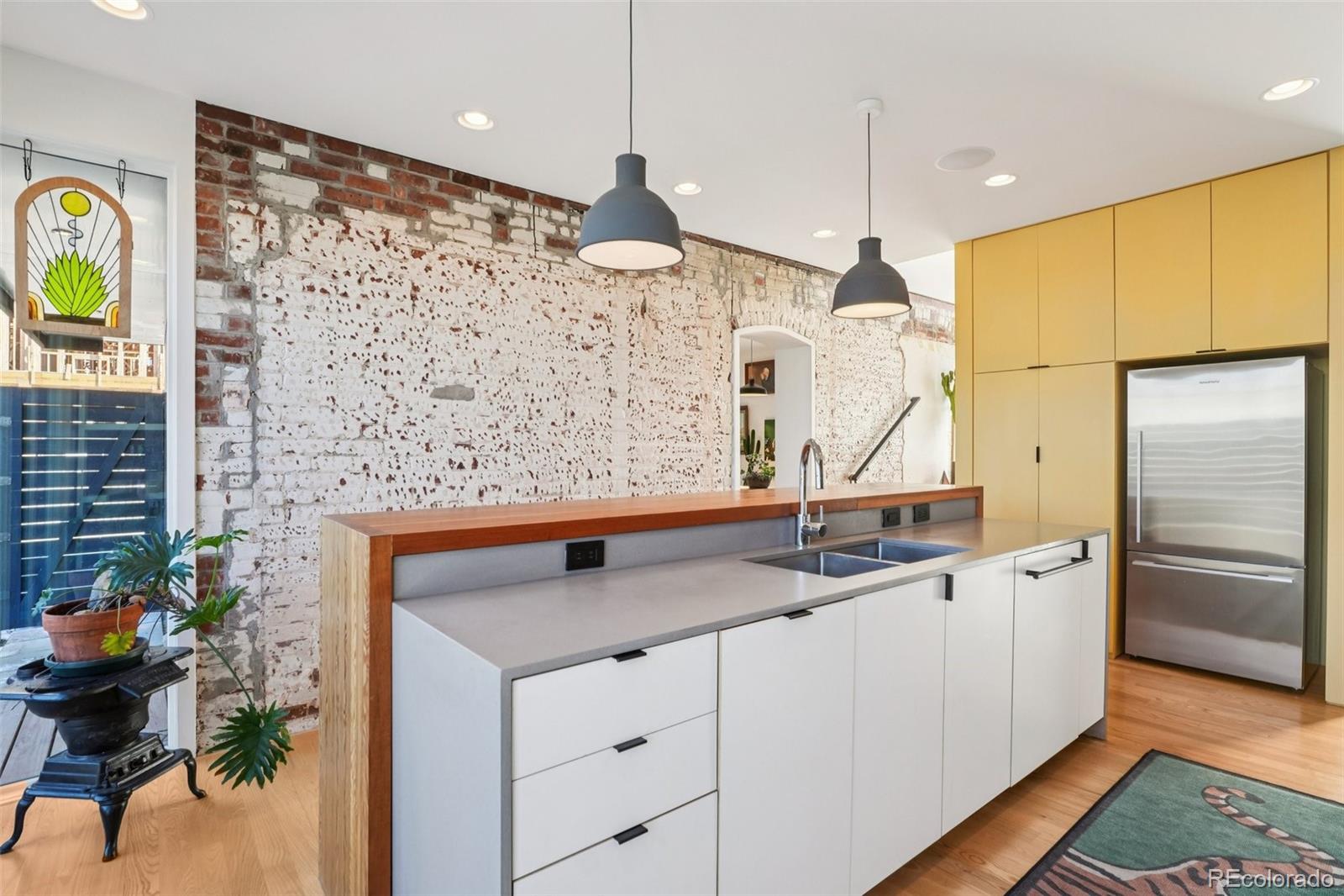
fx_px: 616
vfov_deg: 72.0
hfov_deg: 95.0
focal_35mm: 16
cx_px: 672
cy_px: 448
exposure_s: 1/30
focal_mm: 11
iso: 125
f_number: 8
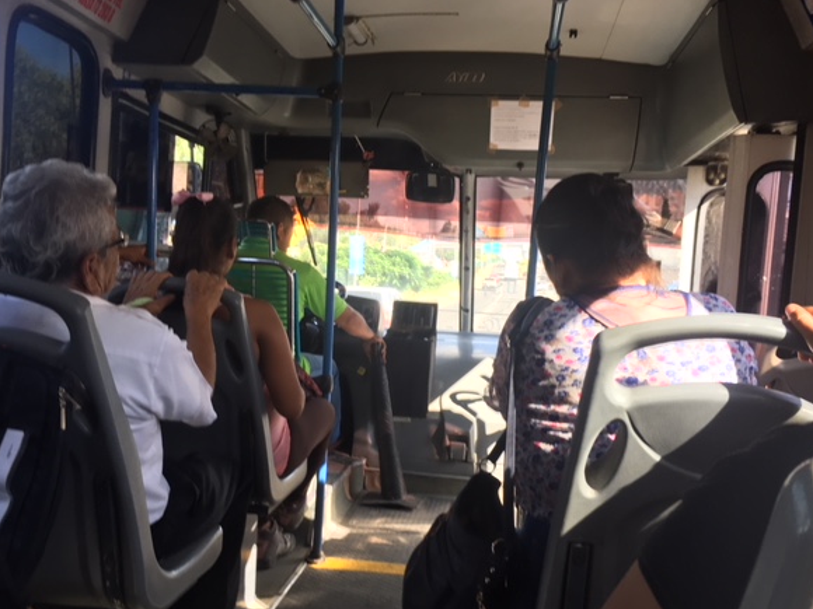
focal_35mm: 32
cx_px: 404
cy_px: 322
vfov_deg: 44.1
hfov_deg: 56.8
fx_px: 752
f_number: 2.2
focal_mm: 4.15
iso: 40
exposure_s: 1/120
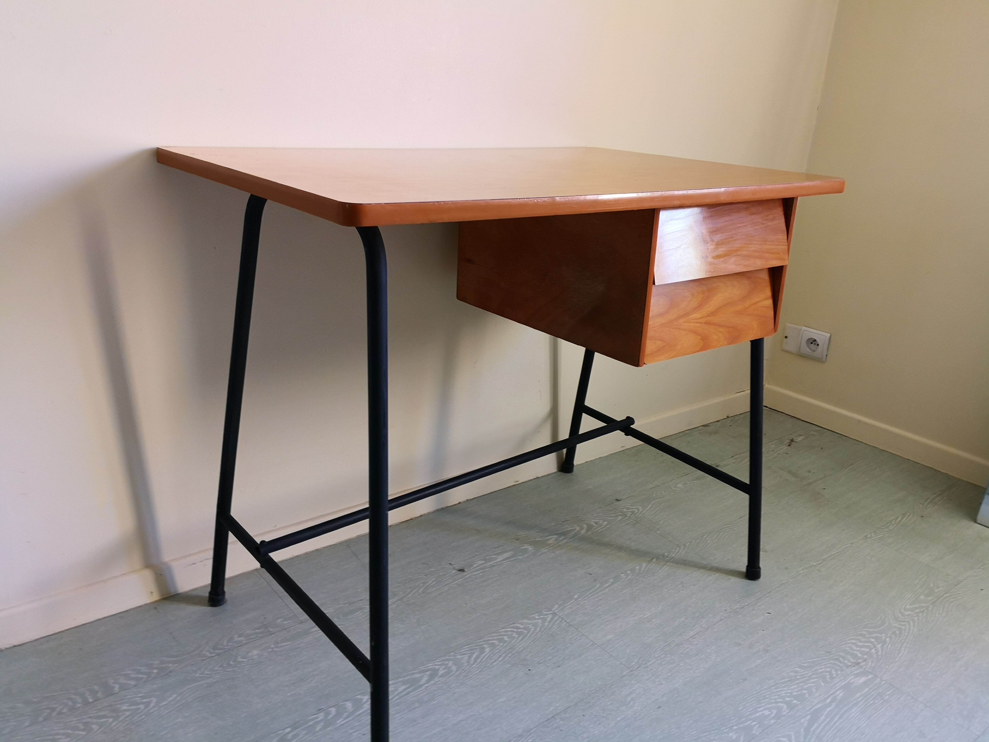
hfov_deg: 65.3
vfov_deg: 51.4
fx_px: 771
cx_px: 494
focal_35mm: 27
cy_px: 371
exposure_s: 1/50
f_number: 1.6
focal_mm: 3.95
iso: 160
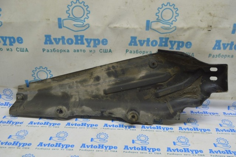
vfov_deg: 38.3
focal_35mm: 34
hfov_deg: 55.2
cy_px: 78
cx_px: 118
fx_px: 226
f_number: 5.6
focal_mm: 23
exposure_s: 1/25
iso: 400
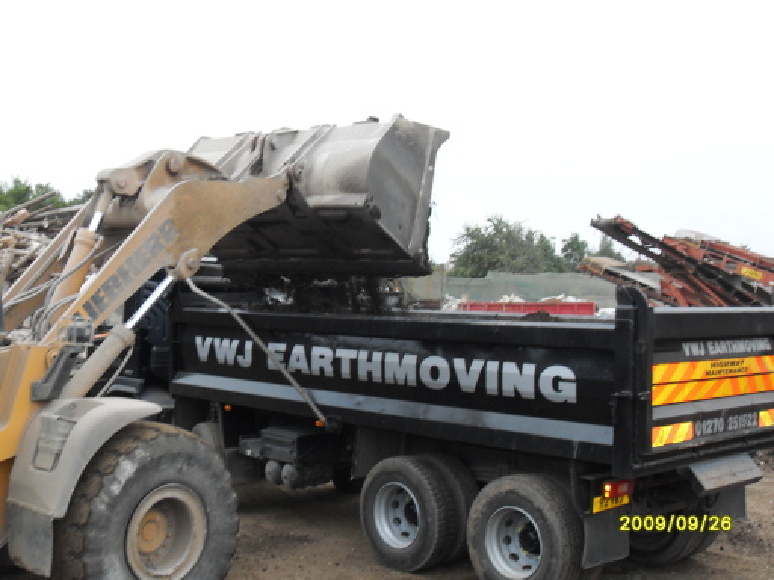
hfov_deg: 38.2
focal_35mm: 50
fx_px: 1118
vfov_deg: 29.1
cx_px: 387
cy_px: 290
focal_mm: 8.4
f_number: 3.4
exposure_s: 1/60
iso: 120
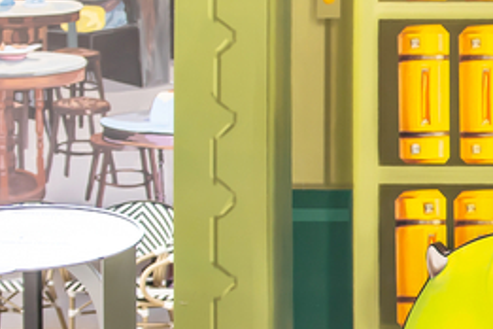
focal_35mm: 134
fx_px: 1835
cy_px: 247
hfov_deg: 13.7
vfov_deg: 10.2
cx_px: 893
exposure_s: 1/125
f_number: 4
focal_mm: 35
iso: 100
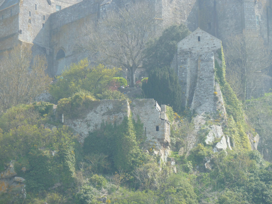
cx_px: 136
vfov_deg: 8.8
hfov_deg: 11.7
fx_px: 1328
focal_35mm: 169
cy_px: 102
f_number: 4.5
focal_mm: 27.8
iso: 80
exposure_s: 1/200
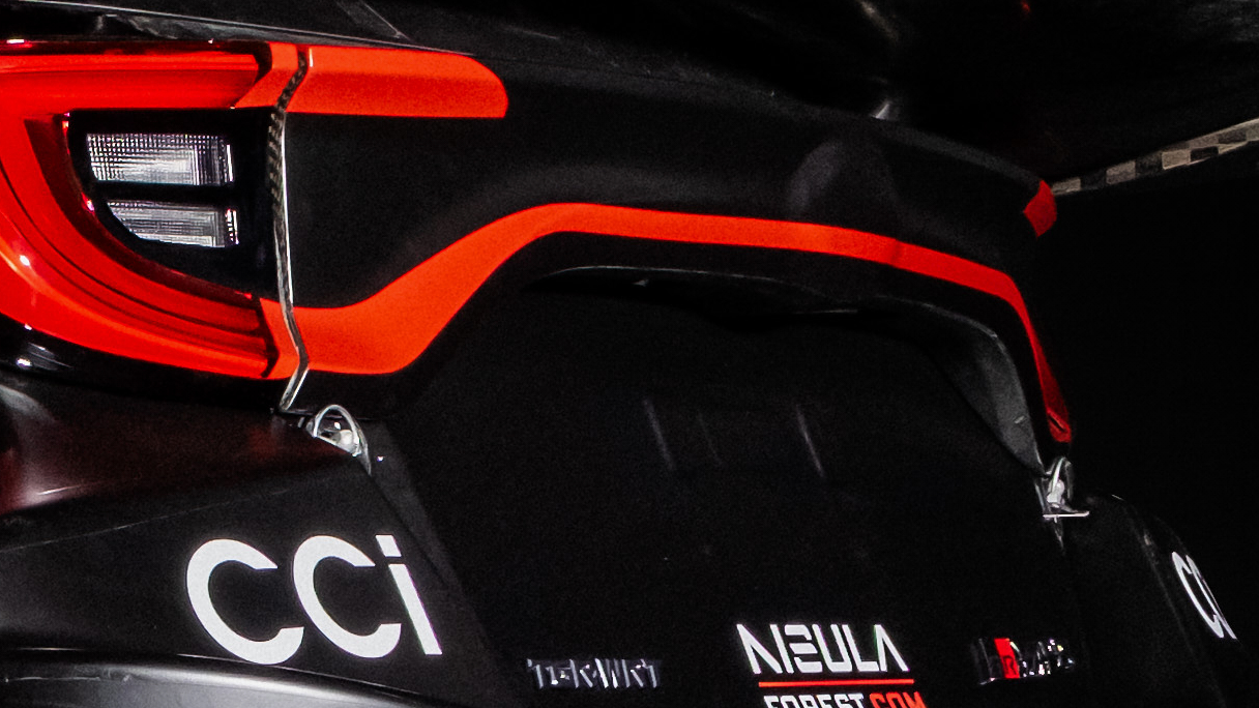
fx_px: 4306
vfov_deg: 9.4
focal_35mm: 129
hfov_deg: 15.2
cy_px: 611
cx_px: -728
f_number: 8
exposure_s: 1/320
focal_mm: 16
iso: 800
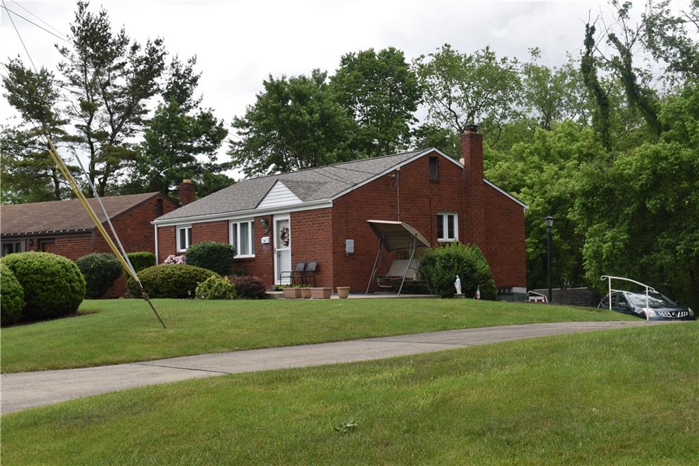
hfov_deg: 37.9
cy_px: 233
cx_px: 350
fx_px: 1019
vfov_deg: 25.7
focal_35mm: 52
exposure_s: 1/200
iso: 100
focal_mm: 35
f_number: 10
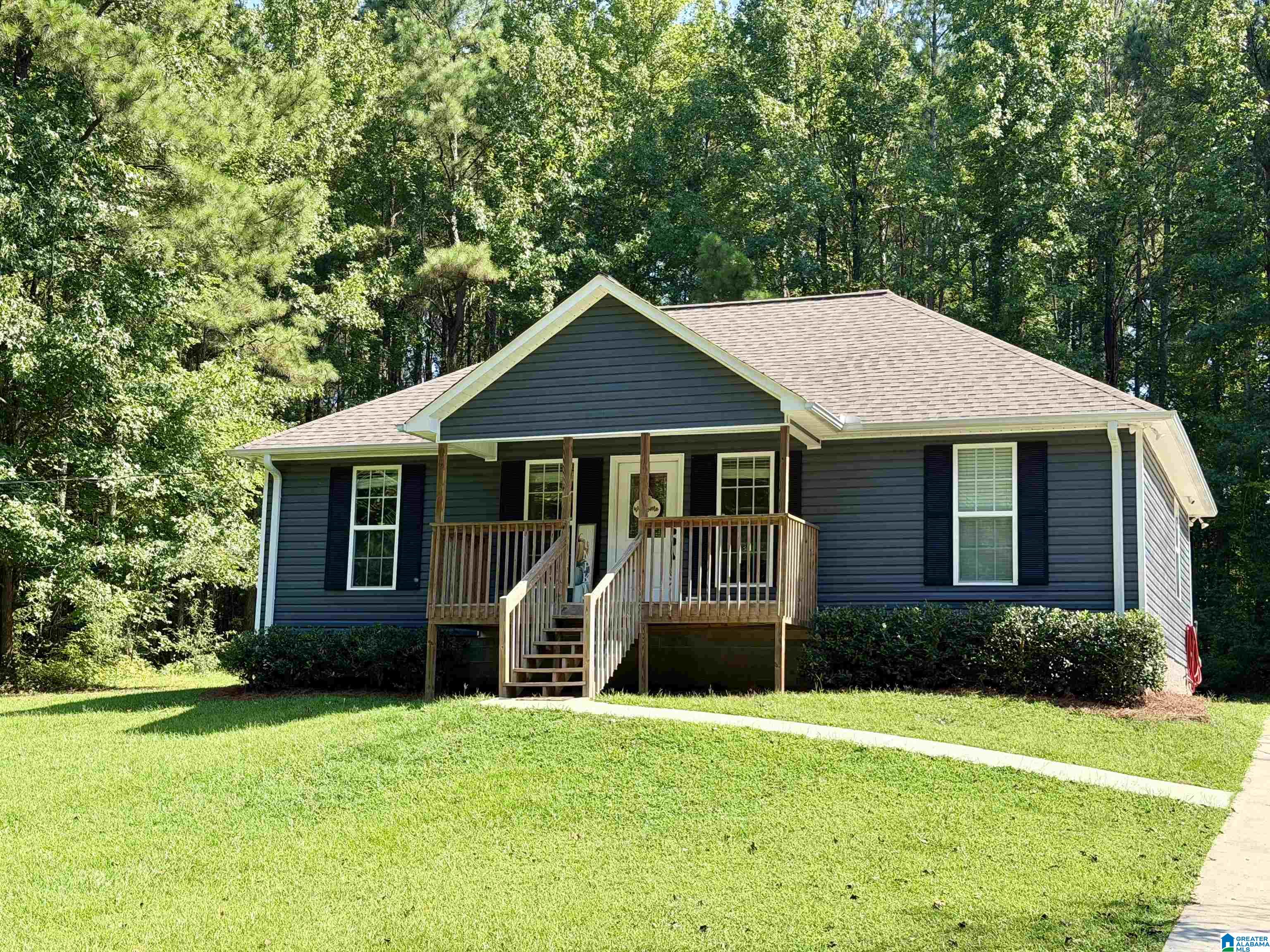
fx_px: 1761
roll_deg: -0.6
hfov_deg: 39.7
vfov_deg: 30.3
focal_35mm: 48
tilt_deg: +9.3
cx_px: 635
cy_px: 476
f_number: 1.78
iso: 80
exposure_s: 1/1353
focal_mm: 6.76
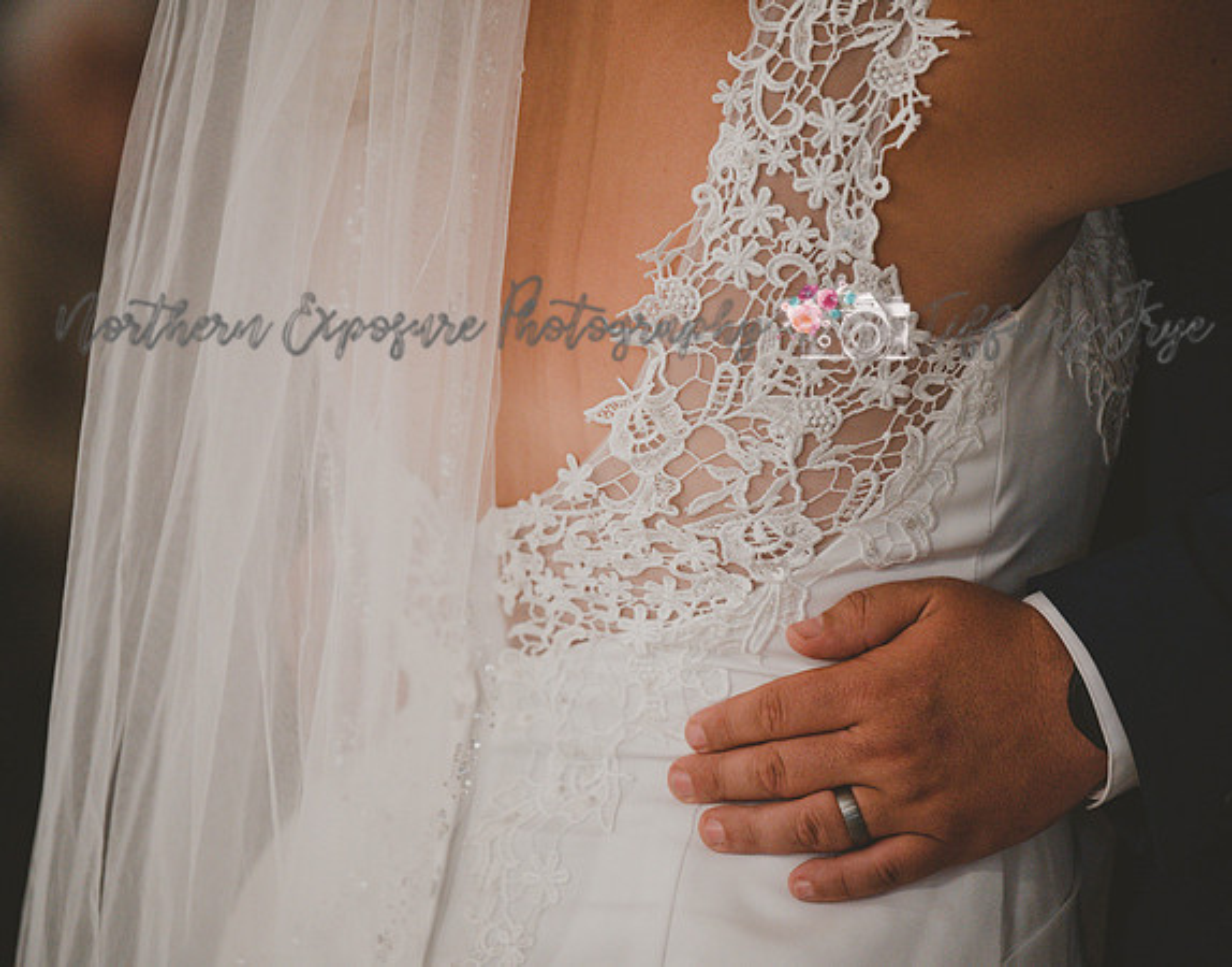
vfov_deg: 6.9
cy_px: 484
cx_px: 506
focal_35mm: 223
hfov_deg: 8.7
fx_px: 8056
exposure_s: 1/200
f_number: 2.8
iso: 3200
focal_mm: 200
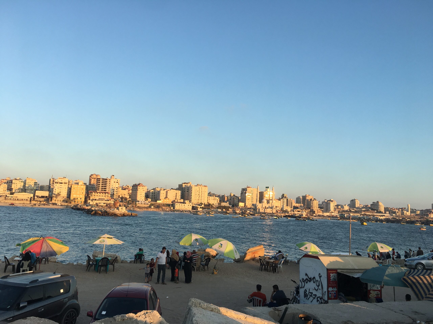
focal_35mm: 29
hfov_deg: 61.7
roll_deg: -3.6
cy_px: 162
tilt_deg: +8.5
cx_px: 216
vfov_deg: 48.2
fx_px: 363
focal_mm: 4.15
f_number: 2.2
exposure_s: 1/503
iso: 25
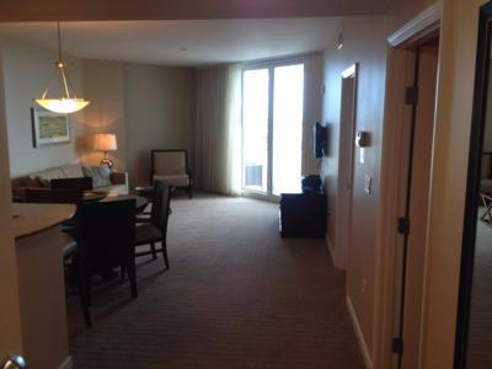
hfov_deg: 52.6
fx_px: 497
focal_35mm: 35
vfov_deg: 40.7
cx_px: 246
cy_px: 184
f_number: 2.4
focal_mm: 4.28
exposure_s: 1/40
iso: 50
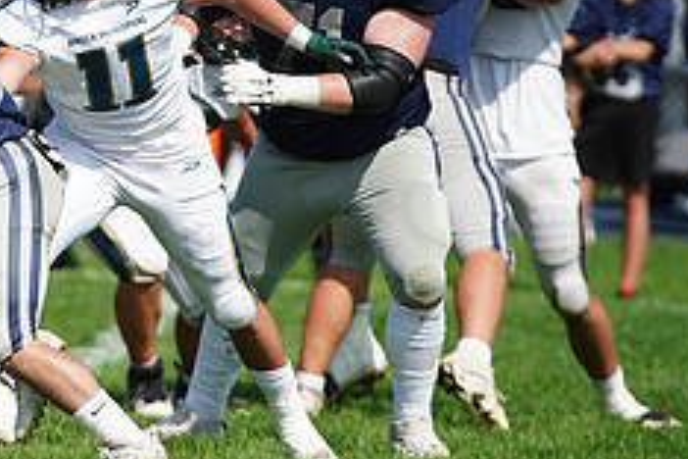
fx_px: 14218
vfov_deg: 1.8
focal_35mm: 744
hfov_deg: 2.8
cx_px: -112
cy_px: 87
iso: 500
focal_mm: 300
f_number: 2.8
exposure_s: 1/8000
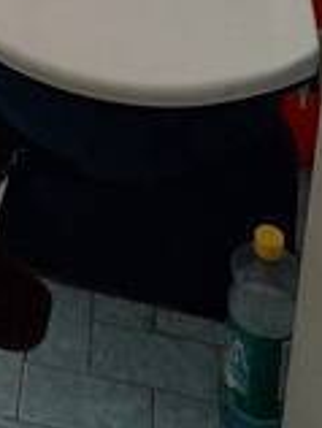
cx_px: -143
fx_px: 1249
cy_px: -393
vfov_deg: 15.8
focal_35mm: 101
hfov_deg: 13.9
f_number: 1.8
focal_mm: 4.65
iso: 250
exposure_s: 1/30
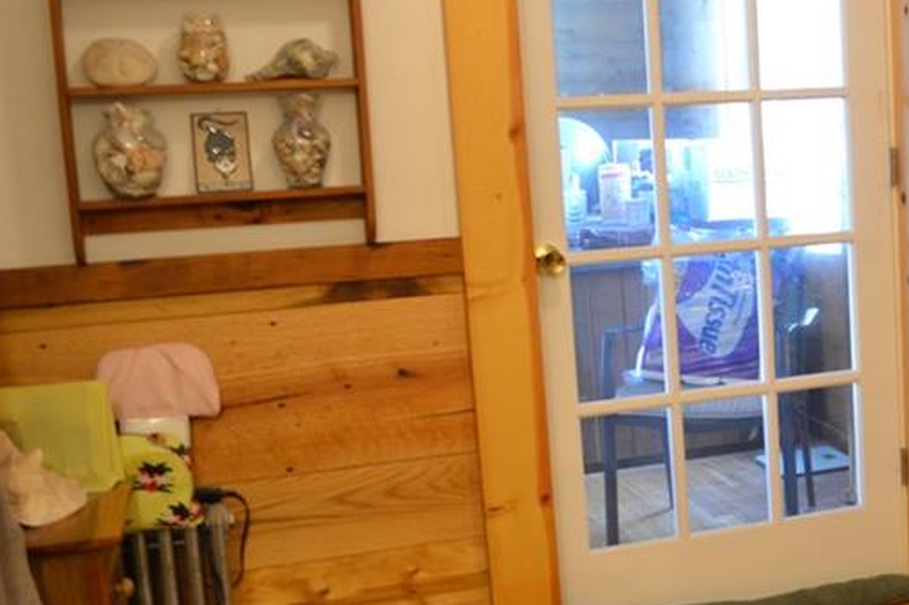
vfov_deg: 24.6
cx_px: 849
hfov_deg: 33.9
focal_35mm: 55
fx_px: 1388
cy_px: 334
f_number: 3.5
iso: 560
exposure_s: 1/15
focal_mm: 18
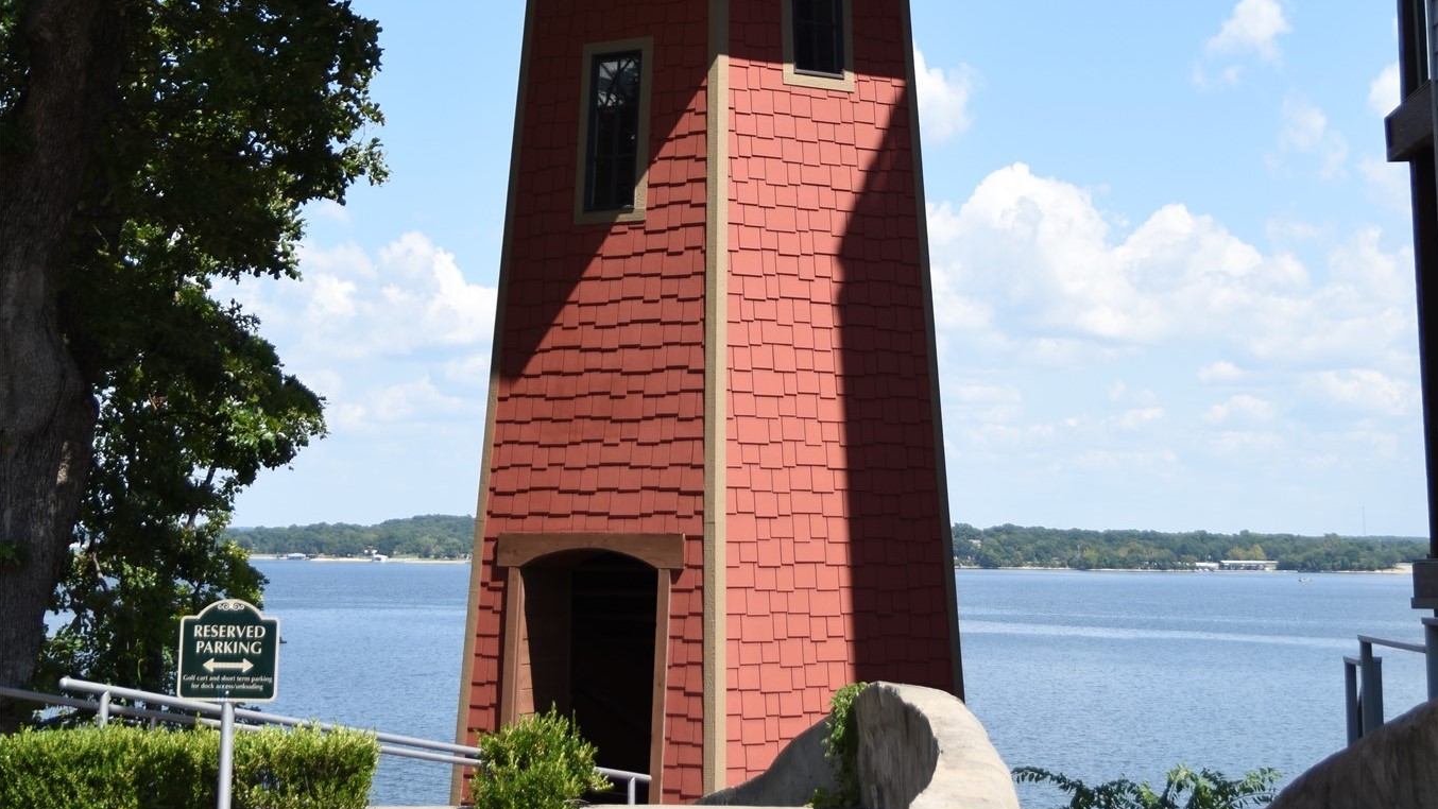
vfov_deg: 18.6
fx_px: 2433
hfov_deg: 32.9
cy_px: 113
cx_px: 718
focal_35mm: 64
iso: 100
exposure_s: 1/1250
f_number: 3.2
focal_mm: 27
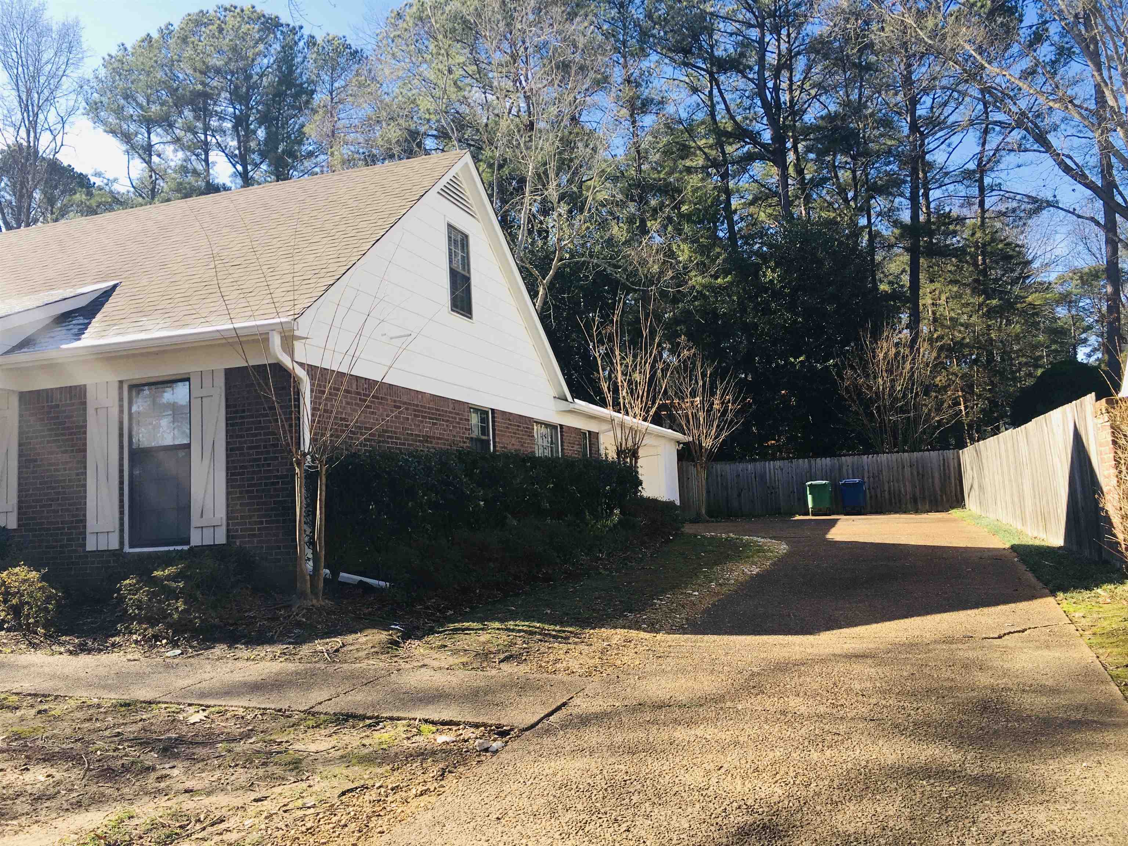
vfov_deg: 48.2
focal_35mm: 29
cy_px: 423
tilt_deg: +5.8
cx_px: 564
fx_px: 945
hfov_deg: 61.7
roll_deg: +3.2
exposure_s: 1/452
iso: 25
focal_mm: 4.15
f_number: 2.2
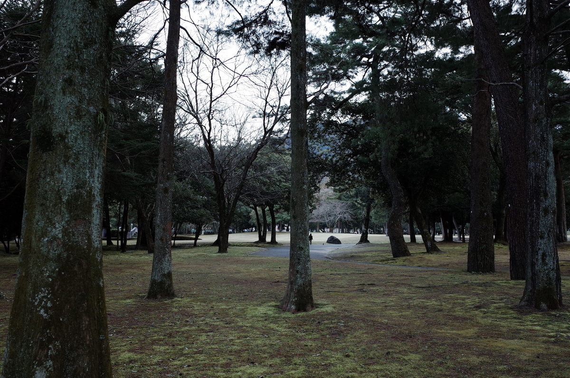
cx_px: 285
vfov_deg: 37.7
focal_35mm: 35
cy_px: 189
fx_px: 553
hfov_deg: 54.5
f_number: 2.8
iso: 100
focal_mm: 18.3
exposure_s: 1/60
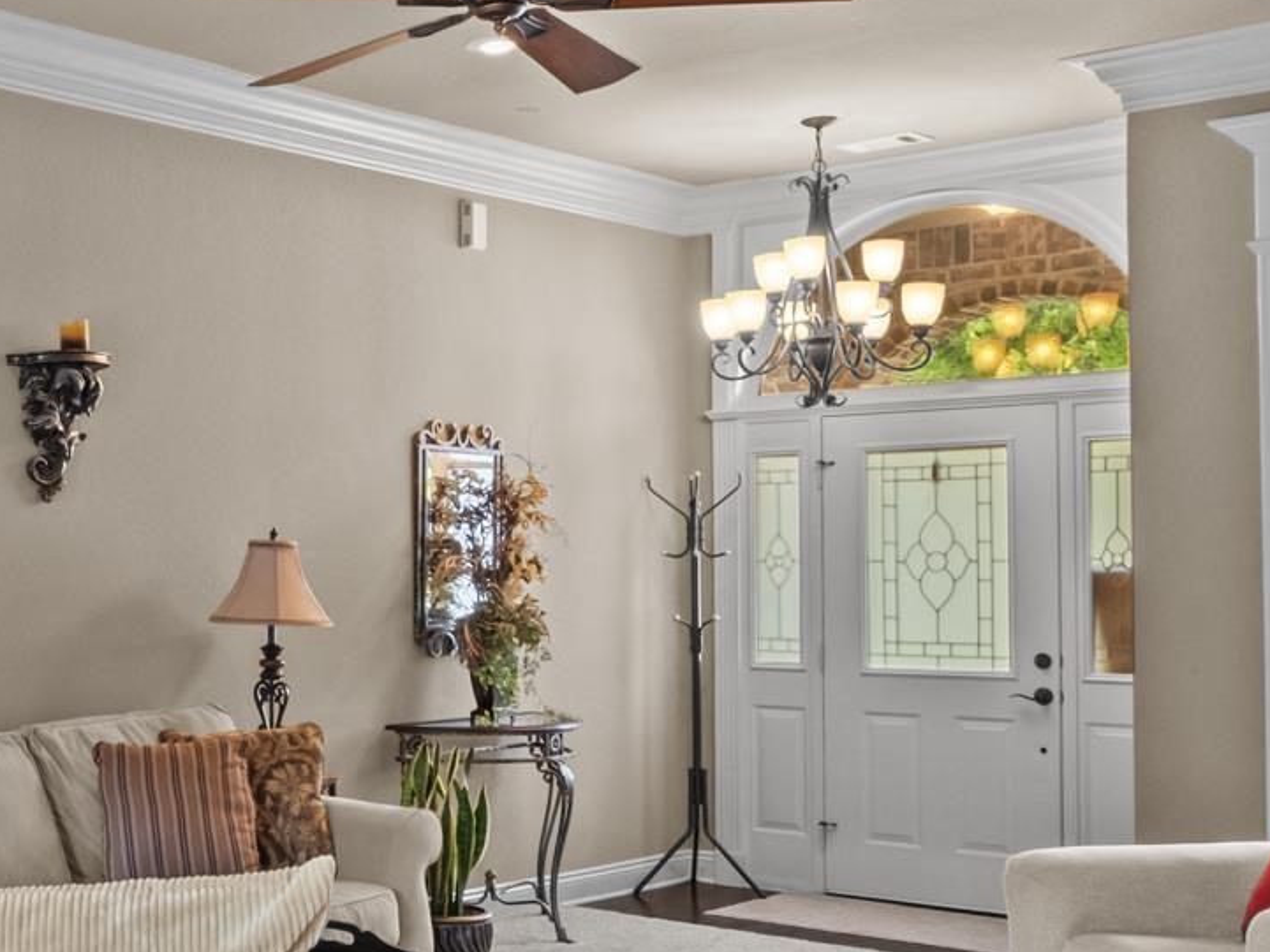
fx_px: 1835
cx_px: -90
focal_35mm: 50
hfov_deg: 33.7
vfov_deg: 28.9
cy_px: 624
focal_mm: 10
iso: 400
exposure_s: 1/1.25
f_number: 7.1
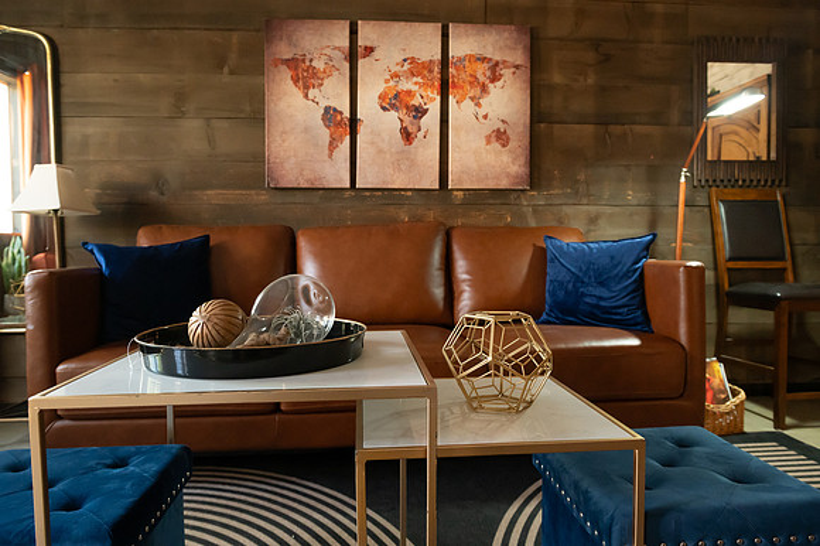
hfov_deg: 69.3
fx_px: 593
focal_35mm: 26
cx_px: 411
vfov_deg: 49.4
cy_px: 273
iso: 6400
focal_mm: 26
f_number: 5
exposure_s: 1/80
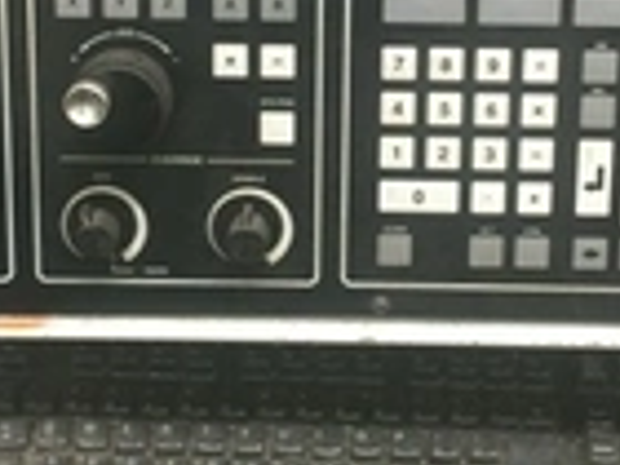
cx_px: 354
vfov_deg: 17.2
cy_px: -49
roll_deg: +2.2
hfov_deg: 23.5
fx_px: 1487
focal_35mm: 83
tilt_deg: -29.0
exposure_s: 1/30
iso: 125
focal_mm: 4.15
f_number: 2.2
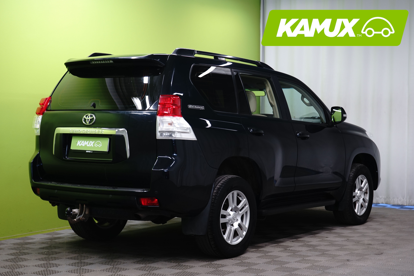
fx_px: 724
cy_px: 137
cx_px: 209
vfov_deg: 21.6
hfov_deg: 31.9
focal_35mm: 63
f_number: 8
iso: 500
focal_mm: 62
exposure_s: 1/6
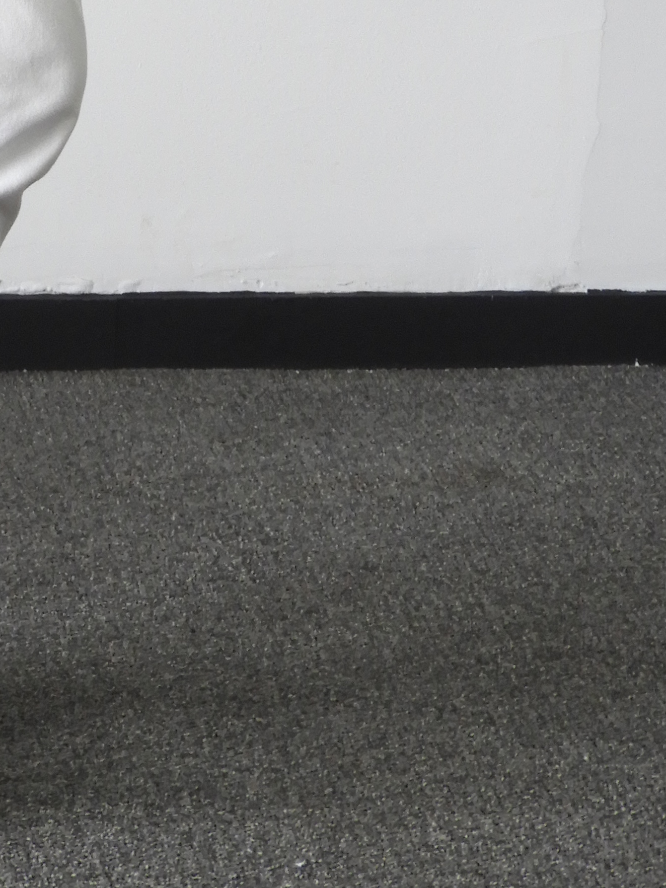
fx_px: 4464
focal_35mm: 174
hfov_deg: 8.5
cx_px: -13
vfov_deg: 11.0
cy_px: -392
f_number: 4.2
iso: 180
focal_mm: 10.7
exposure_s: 1/30
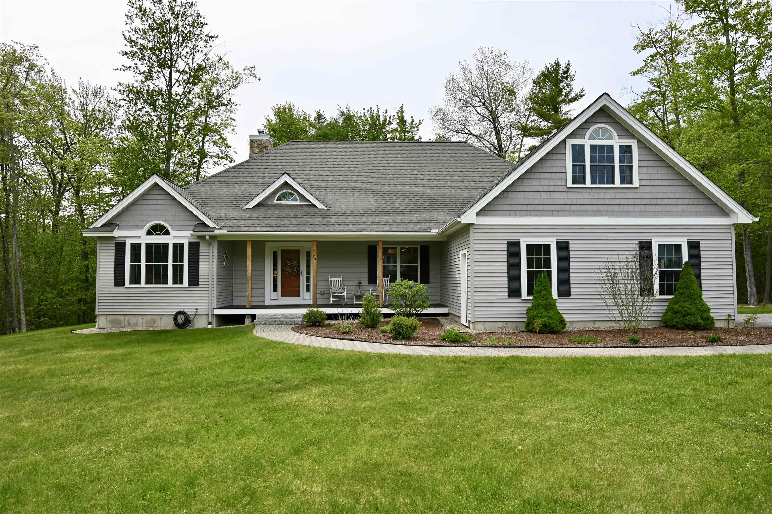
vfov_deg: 60.6
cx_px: 386
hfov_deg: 82.6
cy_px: 257
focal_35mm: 20
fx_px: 439
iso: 100
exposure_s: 1/320
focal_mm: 20.5
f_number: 6.3
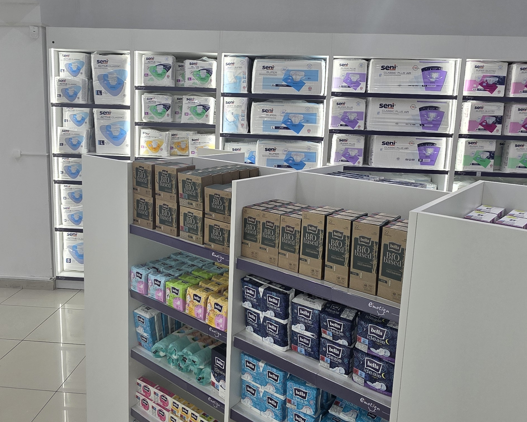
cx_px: 246
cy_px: 184
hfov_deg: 64.0
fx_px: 421
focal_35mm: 27
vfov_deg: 53.0
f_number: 1.9
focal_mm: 2.2
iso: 64
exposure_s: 1/100
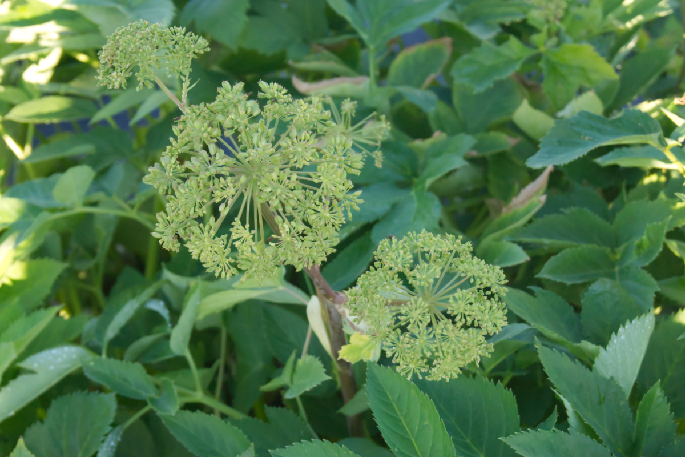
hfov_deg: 24.6
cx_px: 342
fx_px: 1570
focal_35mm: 82
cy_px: 228
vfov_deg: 16.6
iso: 2500
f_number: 9
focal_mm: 55
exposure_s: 1/500
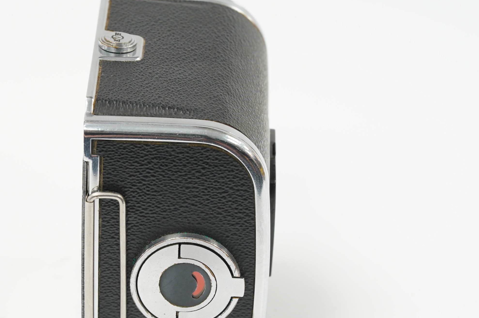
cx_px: 178
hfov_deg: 15.0
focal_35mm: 137
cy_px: 217
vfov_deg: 10.0
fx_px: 1821
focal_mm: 90
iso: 1000
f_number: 11
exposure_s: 1/10
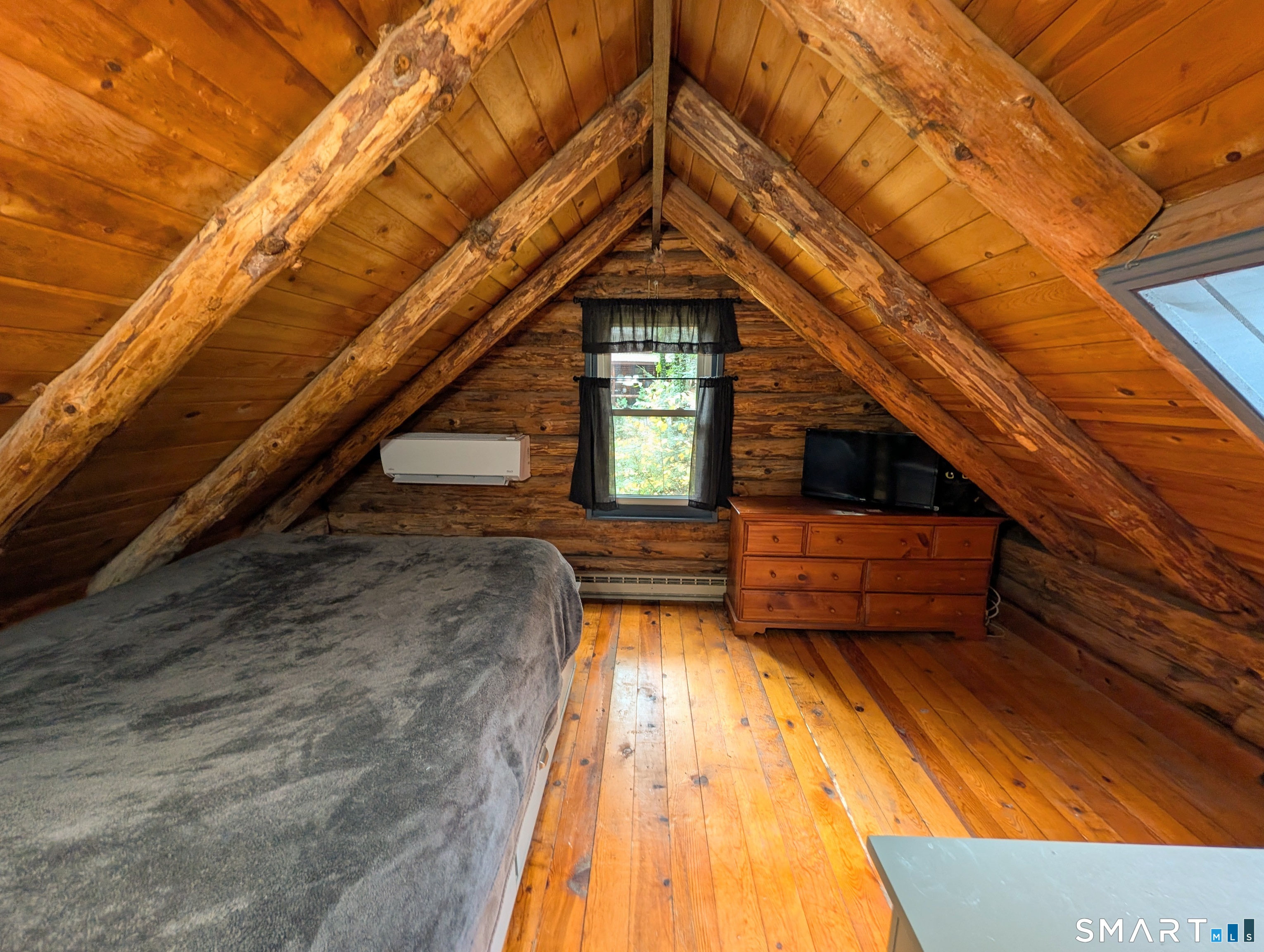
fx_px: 439
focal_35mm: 12
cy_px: 476
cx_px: 632
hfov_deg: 110.5
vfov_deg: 94.6
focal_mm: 2.02
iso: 61
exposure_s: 1/40
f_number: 1.7
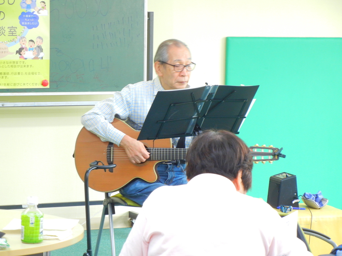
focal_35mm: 152
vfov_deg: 9.8
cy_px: 128
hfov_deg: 13.0
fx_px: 1502
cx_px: 171
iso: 400
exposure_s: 1/11.5
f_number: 4.6
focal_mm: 27.4
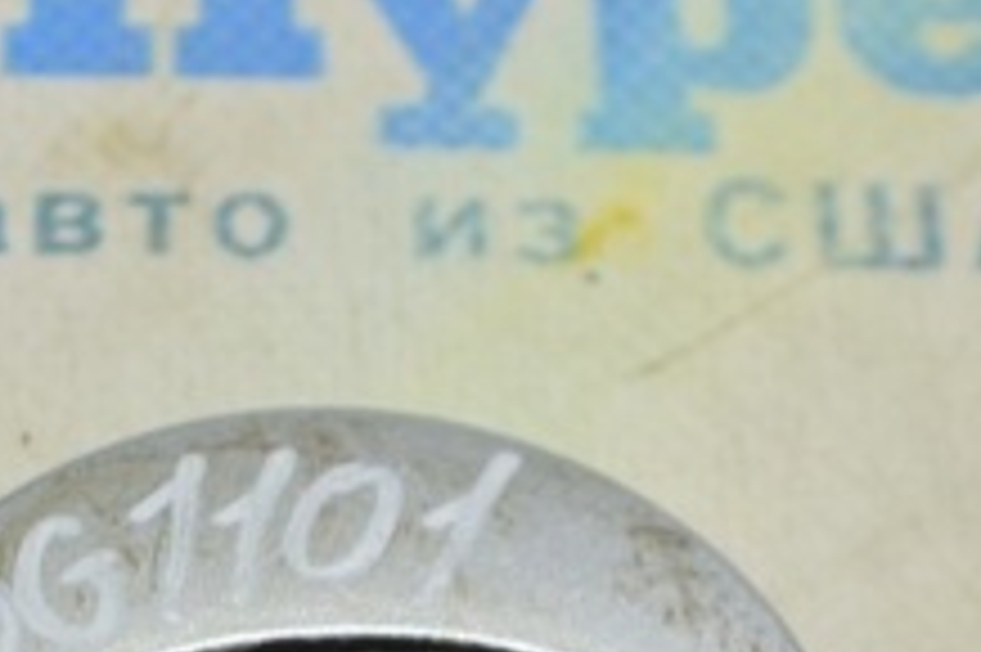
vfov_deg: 6.4
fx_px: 5745
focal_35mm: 211
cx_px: 405
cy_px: 947
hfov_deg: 9.8
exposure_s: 1/20
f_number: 5.6
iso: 400
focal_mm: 48
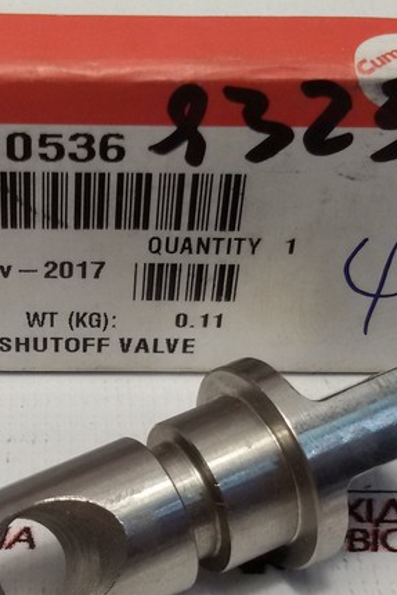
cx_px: 48
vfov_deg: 27.0
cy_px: 343
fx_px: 1240
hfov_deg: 17.9
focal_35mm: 75
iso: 64
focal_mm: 2.93
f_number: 2.4
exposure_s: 1/100
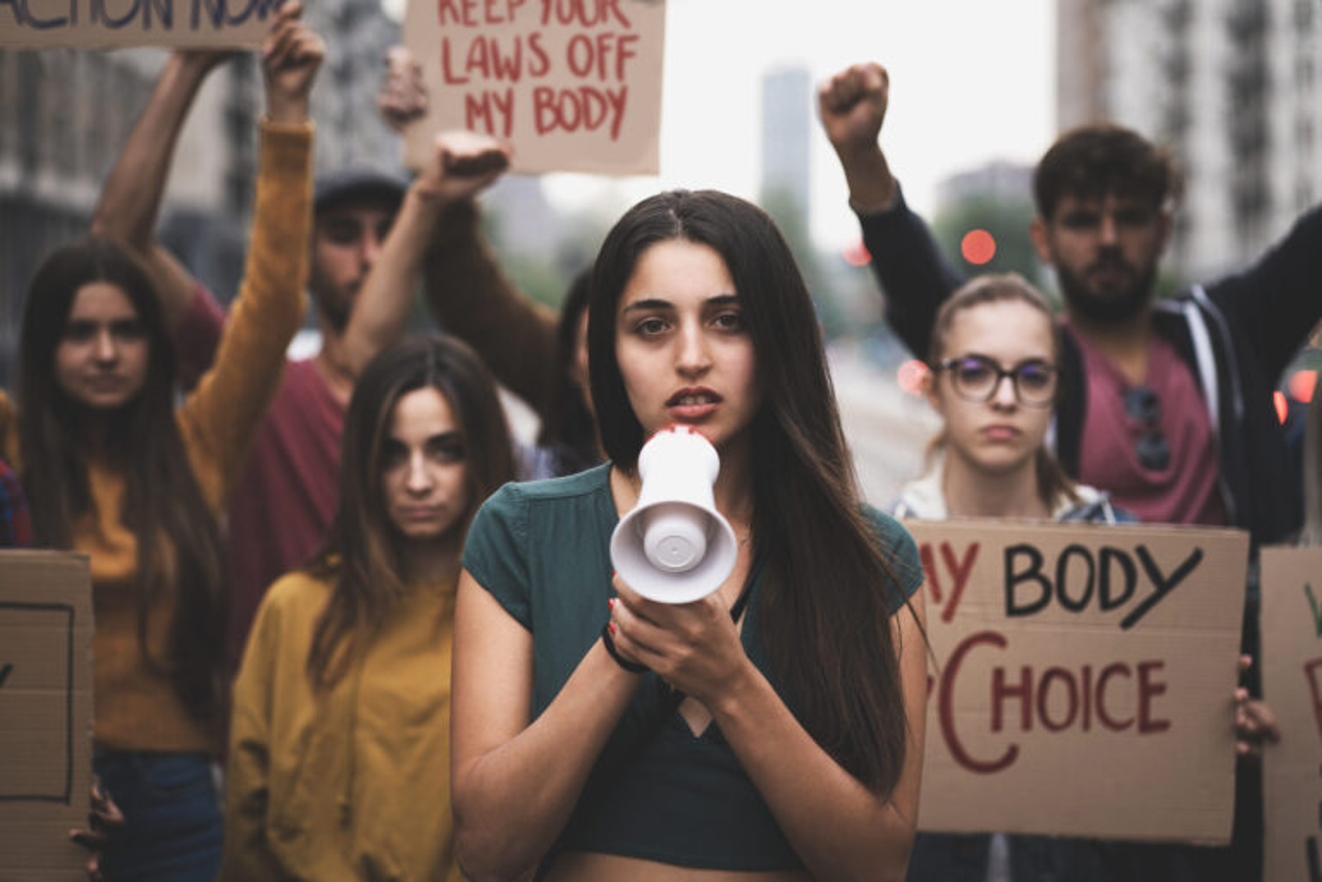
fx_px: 3121
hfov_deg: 23.9
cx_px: 661
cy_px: 441
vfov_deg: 16.1
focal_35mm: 85
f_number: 2.8
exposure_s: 1/125
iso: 100
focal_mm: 85
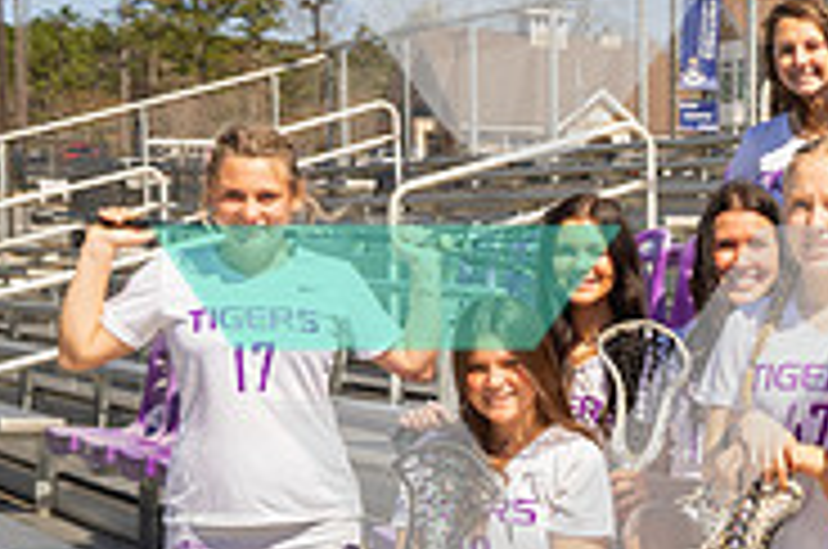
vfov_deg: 13.8
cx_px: 1296
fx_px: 2250
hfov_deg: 18.2
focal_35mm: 98
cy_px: 466
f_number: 10
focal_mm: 31
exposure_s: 1/125
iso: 100
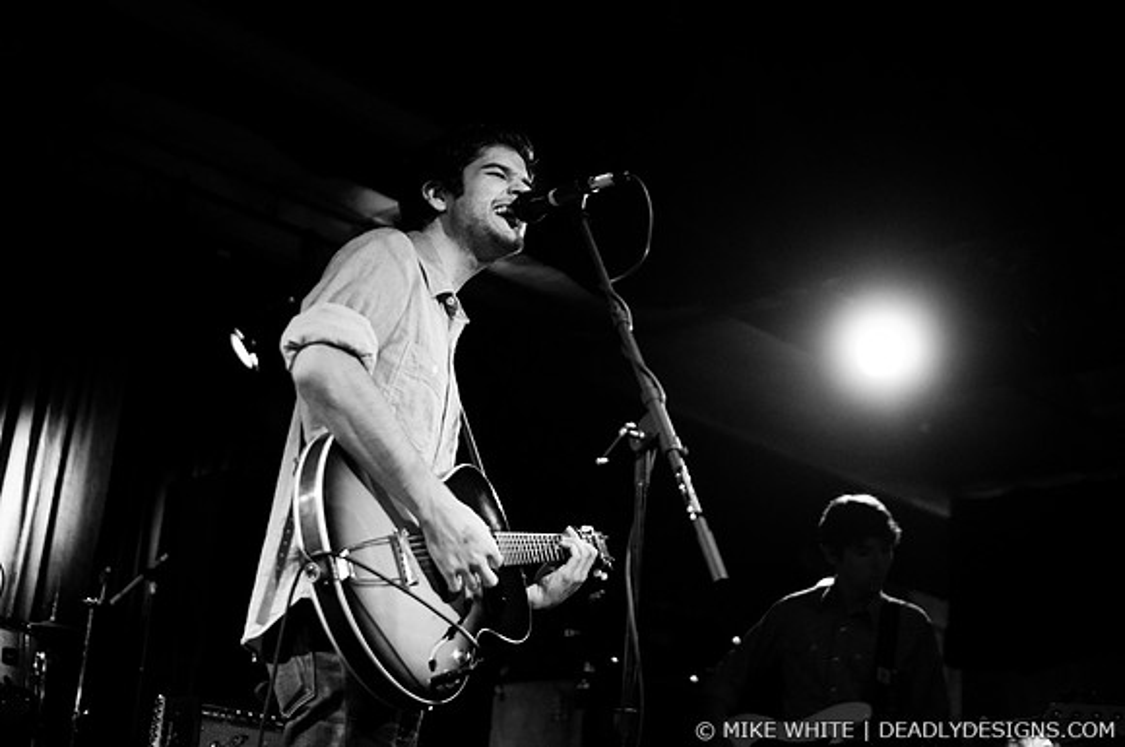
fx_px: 1404
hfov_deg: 43.7
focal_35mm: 45
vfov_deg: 29.8
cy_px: 374
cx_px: 562
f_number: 1.4
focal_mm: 30
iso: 1000
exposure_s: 1/60
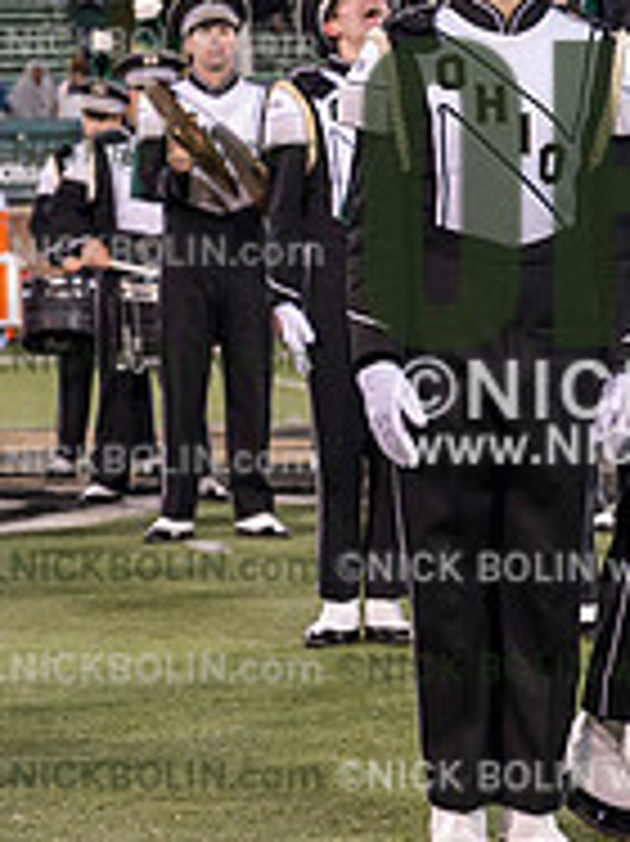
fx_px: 5077
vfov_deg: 9.5
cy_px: 252
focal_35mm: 209
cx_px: 680
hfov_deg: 7.1
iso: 3200
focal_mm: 70
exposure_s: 1/640
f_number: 4
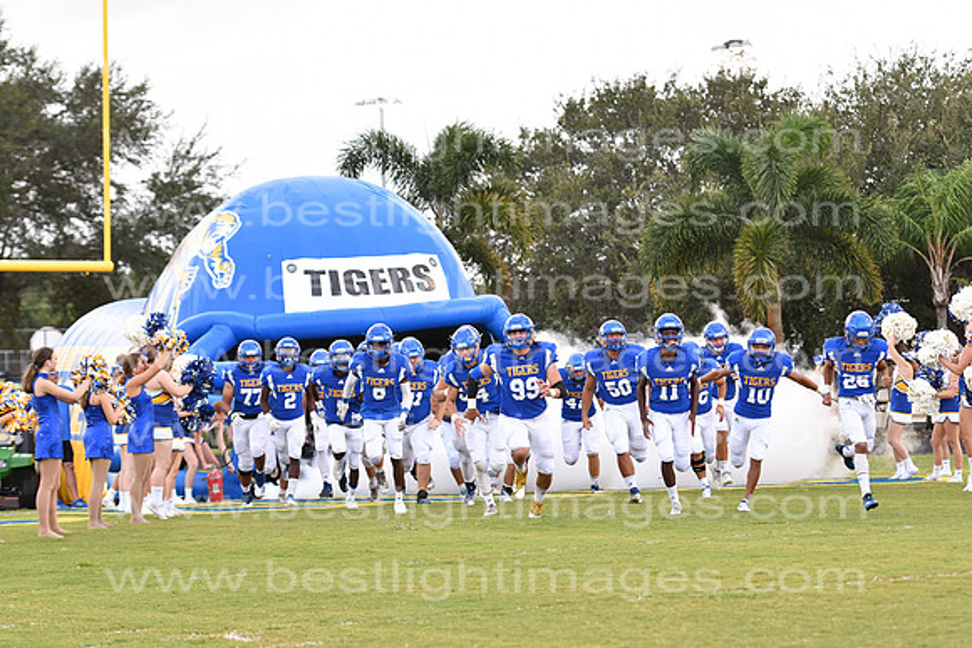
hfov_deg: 14.4
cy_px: 324
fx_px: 3848
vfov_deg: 9.6
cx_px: 486
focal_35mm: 142
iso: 800
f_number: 3.2
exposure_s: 1/640
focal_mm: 95
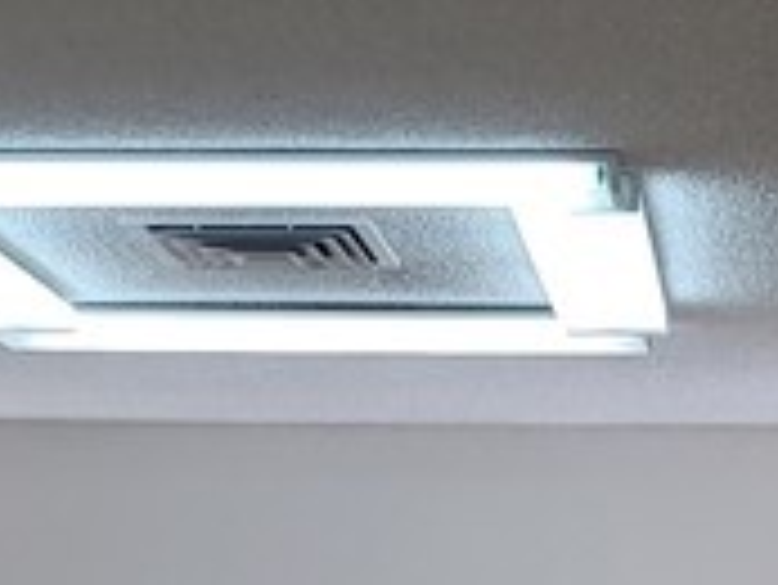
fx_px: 3329
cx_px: 823
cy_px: 1210
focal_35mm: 148
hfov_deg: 13.1
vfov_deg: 9.3
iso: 80
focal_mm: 7
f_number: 1.8
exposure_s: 1/120
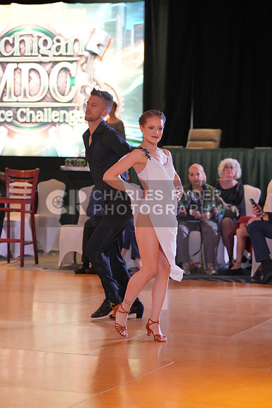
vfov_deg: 18.3
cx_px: 136
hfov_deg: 12.2
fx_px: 1268
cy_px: 204
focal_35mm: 112
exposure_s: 1/500
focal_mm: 112
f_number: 3.5
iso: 10000
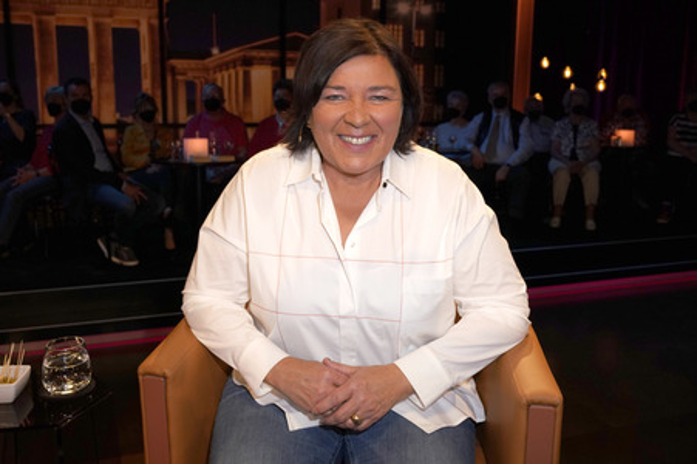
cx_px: 348
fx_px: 542
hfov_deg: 65.5
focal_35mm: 28
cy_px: 232
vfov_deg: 46.3
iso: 1600
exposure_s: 1/160
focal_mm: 28
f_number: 6.3
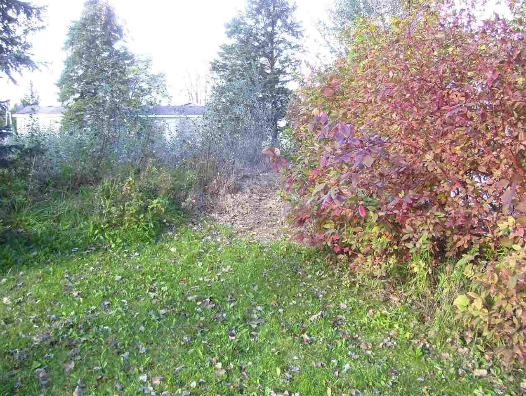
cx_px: 263
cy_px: 198
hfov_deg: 51.3
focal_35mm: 36
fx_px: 548
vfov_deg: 39.7
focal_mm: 6
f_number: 2.7
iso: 80
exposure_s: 1/80
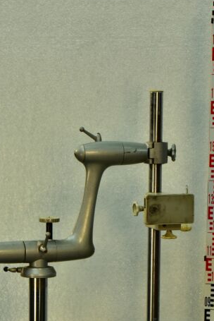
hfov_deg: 8.7
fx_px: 1407
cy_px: 307
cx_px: 37
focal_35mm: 158
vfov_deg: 12.9
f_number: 22
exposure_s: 1/10
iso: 500
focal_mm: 80
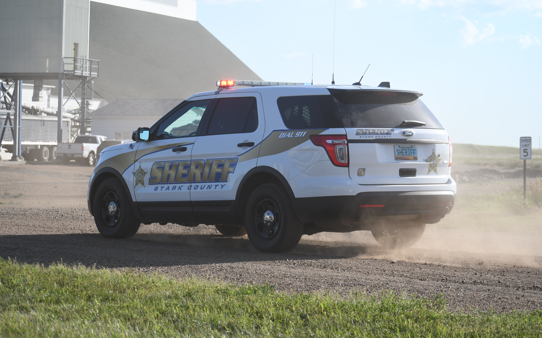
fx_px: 1595
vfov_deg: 12.1
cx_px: 273
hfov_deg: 19.3
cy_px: 157
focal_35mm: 108
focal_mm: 70
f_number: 4.5
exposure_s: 1/3200
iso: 500
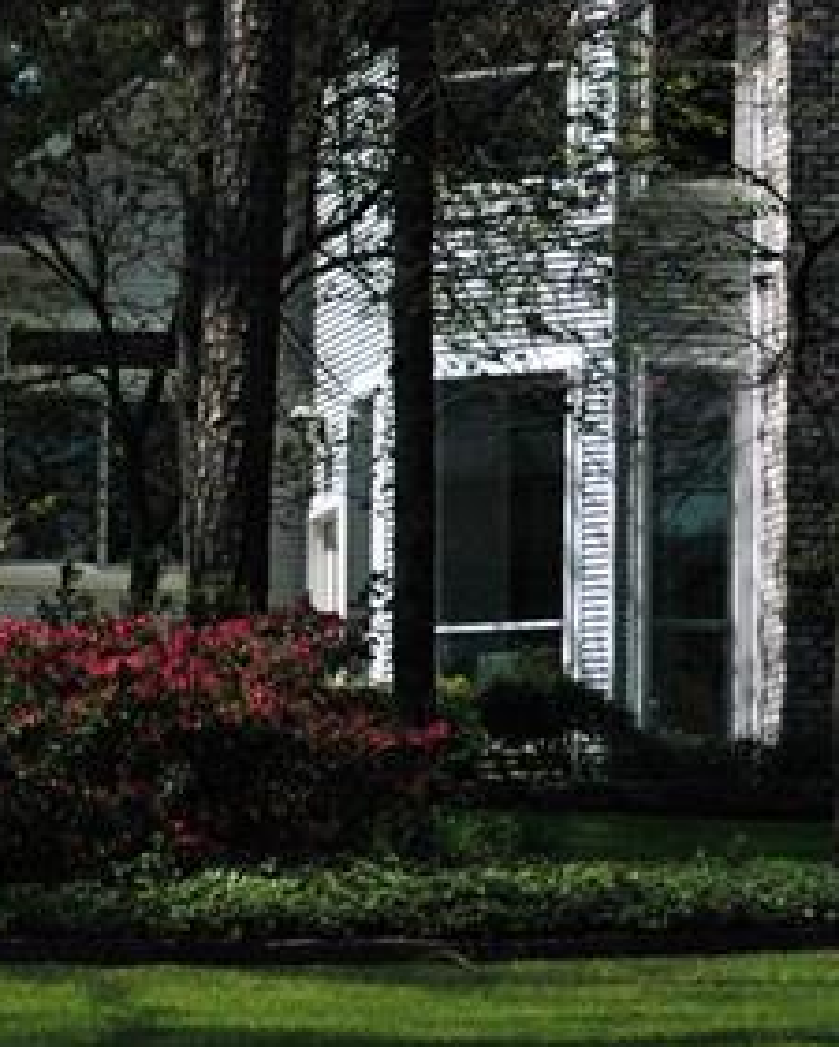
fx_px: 6949
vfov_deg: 8.6
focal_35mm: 224
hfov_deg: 6.9
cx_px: 787
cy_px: 393
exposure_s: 1/8000
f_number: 4
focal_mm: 70
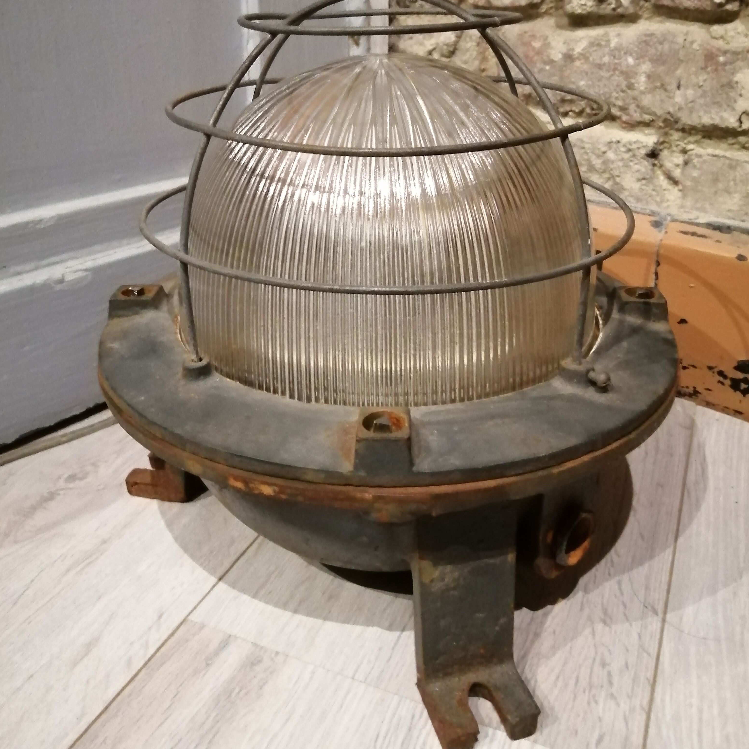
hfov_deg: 52.5
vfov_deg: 52.0
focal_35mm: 31
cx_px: 374
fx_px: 759
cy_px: 283
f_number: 1.8
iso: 1000
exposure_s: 1/12.5
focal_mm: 3.46
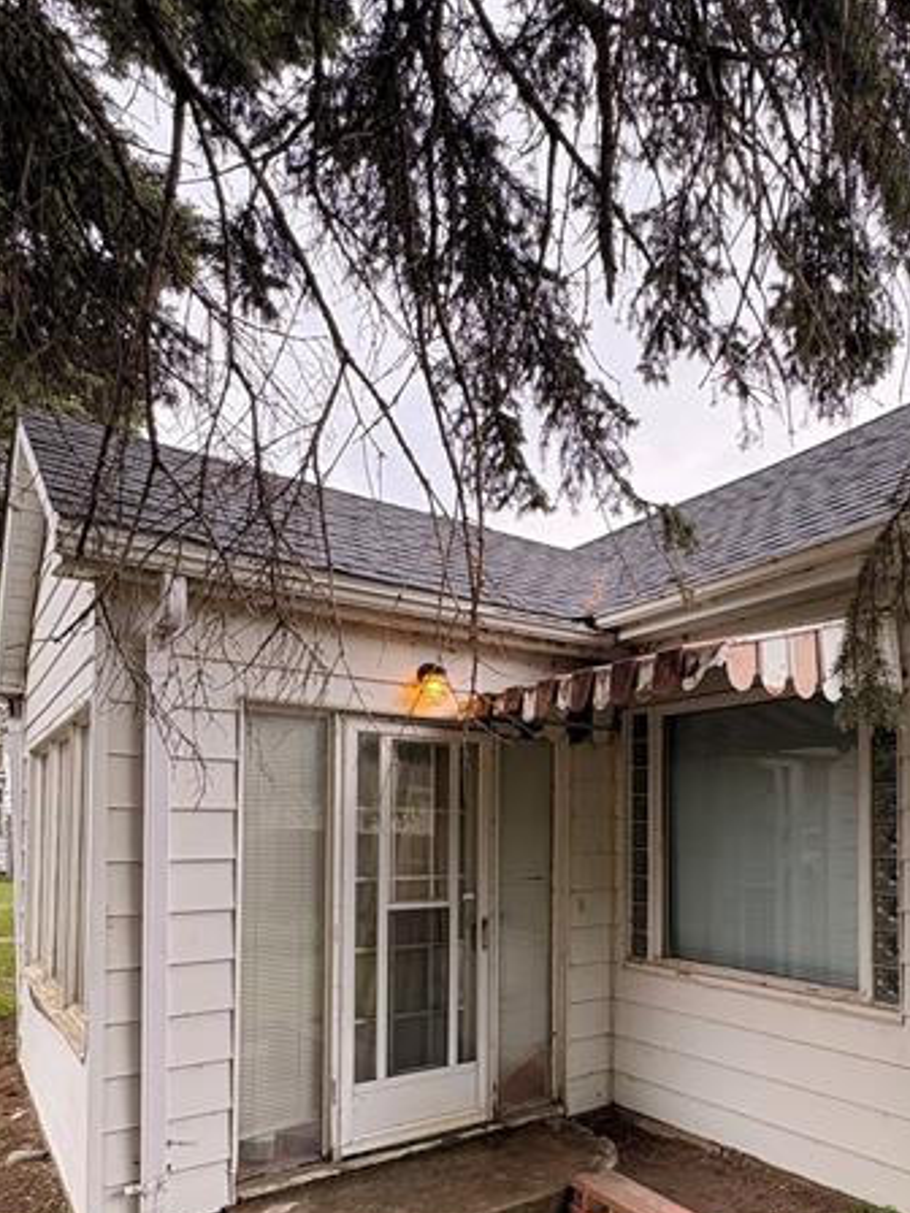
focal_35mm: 24
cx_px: 636
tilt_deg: +2.5
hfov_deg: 55.1
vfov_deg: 69.4
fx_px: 841
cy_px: 815
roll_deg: -0.5
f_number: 2.2
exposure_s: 1/211
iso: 64
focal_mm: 2.22
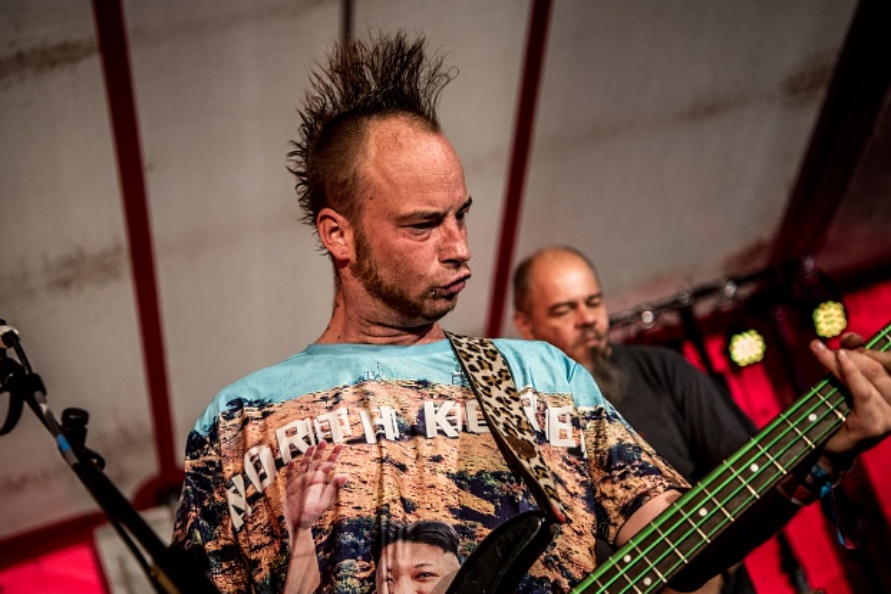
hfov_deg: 34.5
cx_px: 420
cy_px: 312
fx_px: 1435
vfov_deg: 23.4
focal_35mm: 58
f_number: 2.8
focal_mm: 50
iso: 640
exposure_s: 1/100
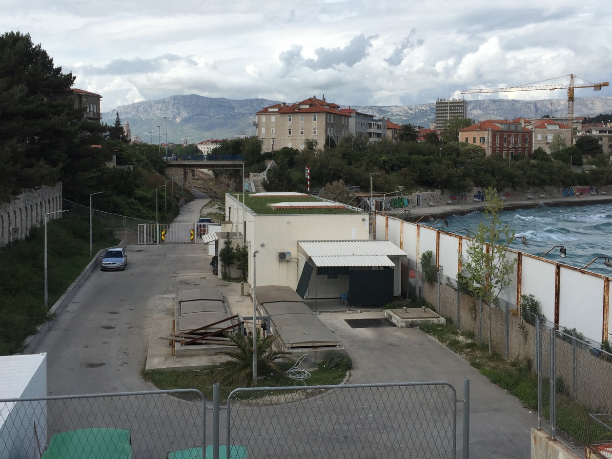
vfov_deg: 38.5
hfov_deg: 50.1
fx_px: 654
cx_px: 294
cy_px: 185
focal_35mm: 37
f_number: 2.2
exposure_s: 1/2198
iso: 32
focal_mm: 4.15
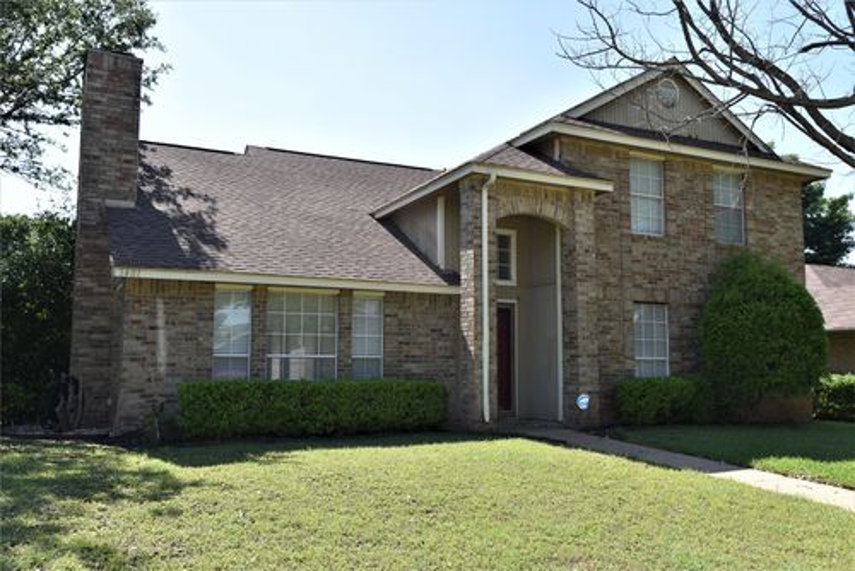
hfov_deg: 58.7
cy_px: 286
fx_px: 760
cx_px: 428
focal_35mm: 32
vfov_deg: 41.2
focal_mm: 32
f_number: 7.1
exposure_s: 1/200
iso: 100
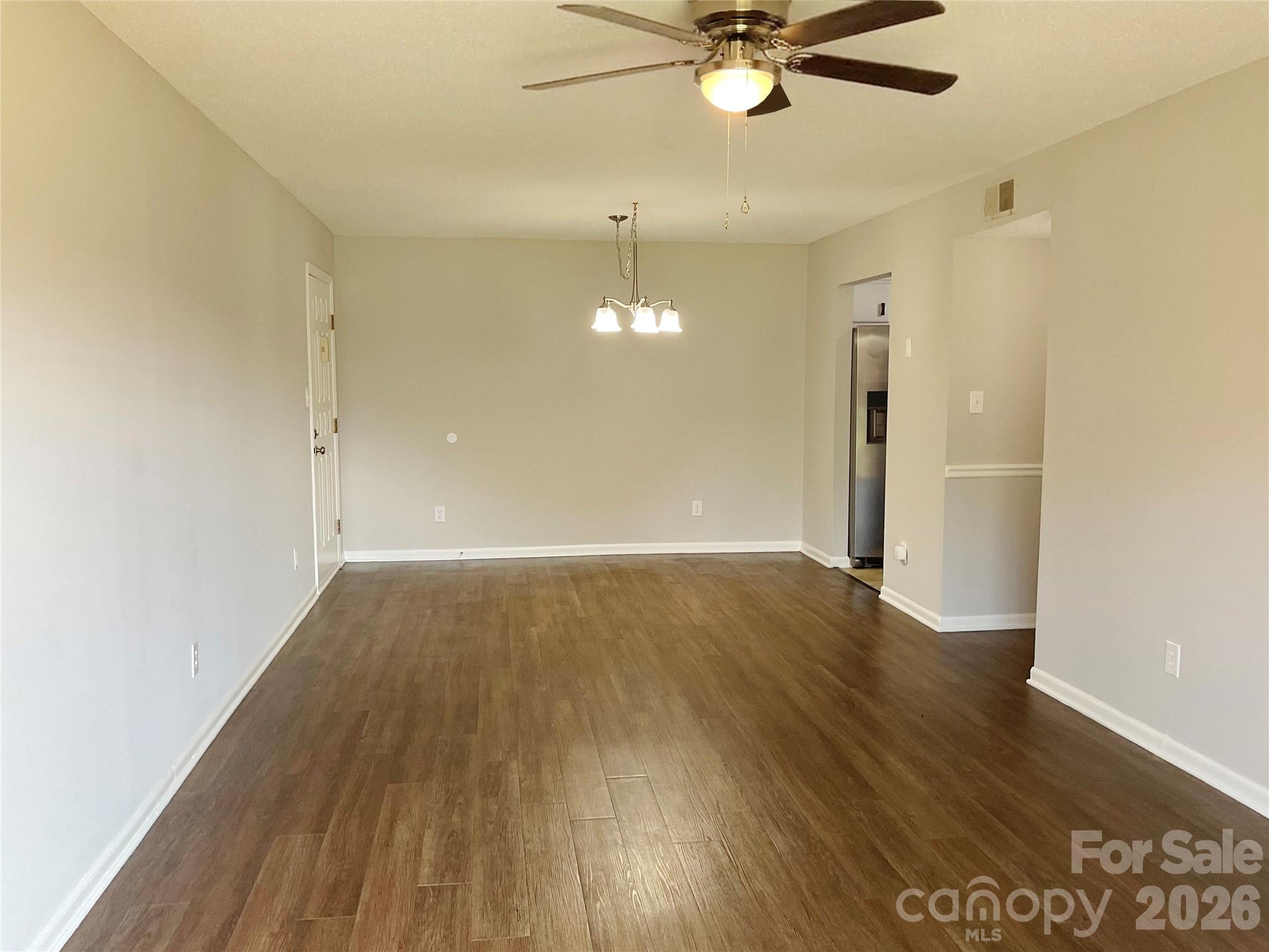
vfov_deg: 48.2
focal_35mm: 29
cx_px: 634
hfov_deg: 61.7
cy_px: 476
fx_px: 1063
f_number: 1.8
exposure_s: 1/60
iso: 50
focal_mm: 3
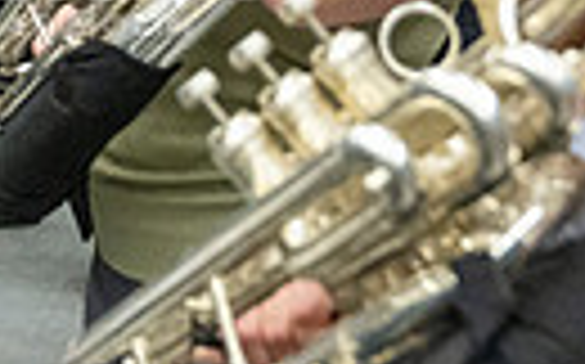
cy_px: -178
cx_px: 4
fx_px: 1736
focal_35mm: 109
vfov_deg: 11.5
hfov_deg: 18.6
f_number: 4
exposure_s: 1/500
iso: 10000
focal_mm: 24
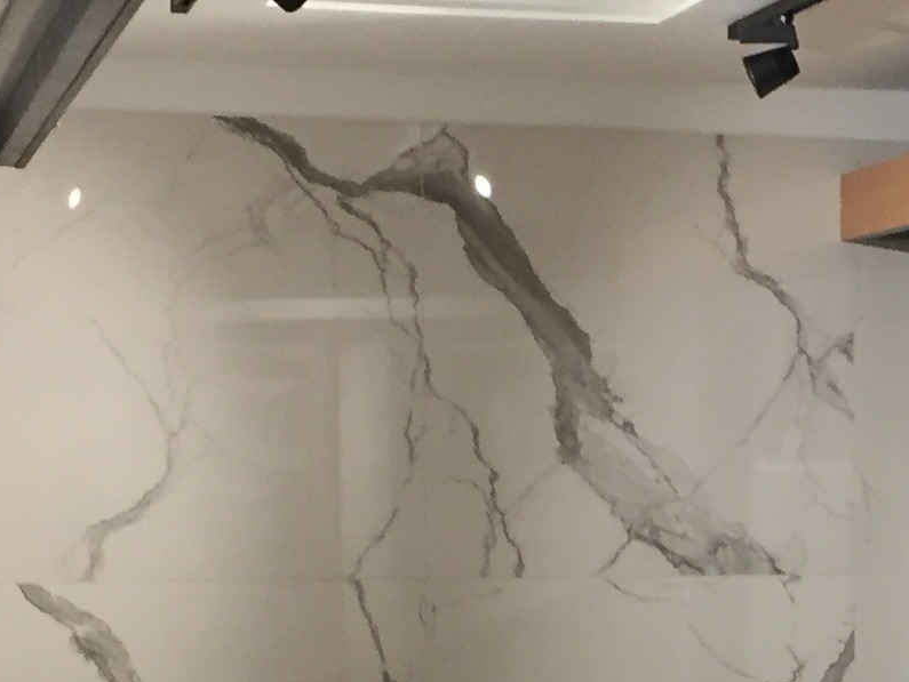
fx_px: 3126
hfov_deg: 16.3
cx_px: 836
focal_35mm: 119
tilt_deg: -4.3
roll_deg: +0.7
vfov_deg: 12.4
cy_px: 603
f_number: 2.2
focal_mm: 4.15
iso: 64
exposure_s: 1/33
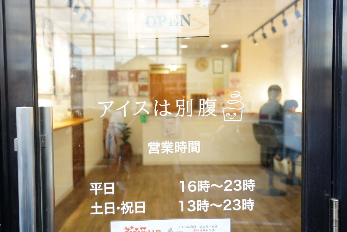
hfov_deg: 61.9
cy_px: 116
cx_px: 174
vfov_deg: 43.7
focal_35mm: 30
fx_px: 289
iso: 1250
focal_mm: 30
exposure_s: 1/160
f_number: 4
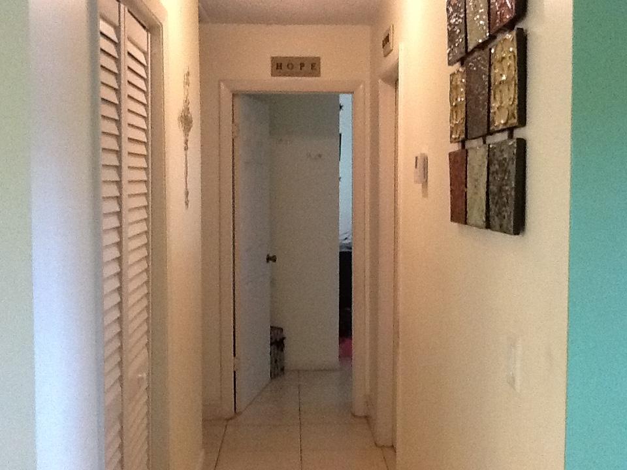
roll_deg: -0.3
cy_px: 235
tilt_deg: -4.7
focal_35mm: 44
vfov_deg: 32.9
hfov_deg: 42.9
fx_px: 797
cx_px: 314
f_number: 2.4
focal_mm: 2.03
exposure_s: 1/30
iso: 250
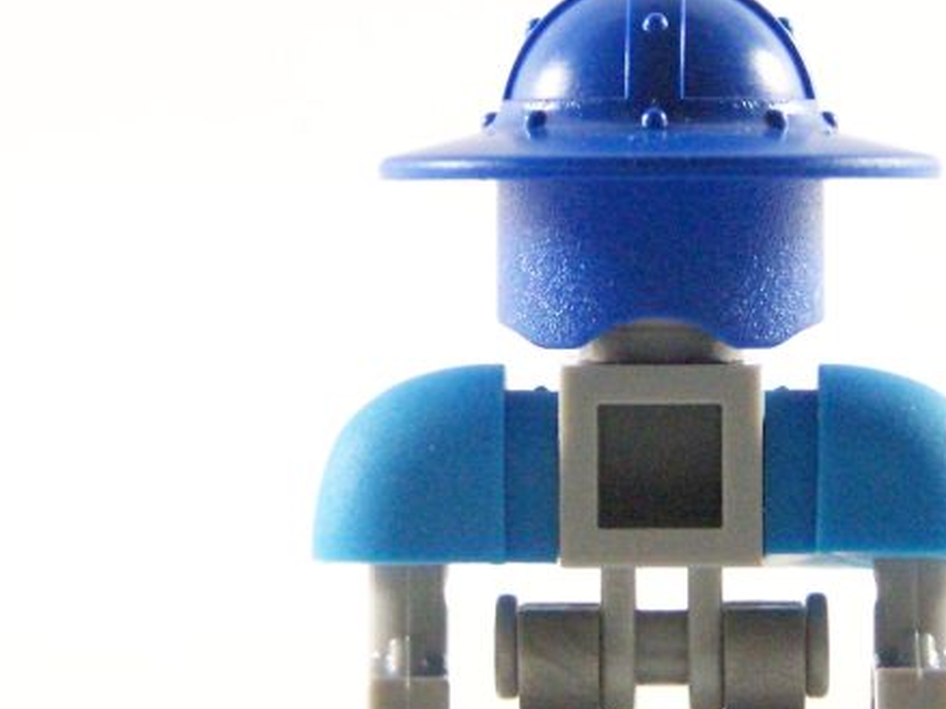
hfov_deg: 8.1
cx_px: 668
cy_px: 289
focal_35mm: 245
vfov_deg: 6.1
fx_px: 6694
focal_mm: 17.5
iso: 400
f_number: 3.2
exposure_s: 1/60
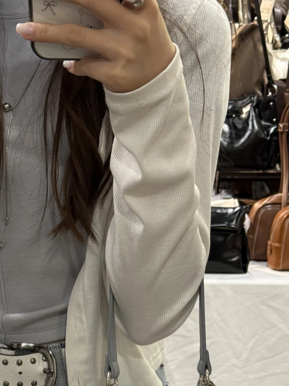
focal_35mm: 97
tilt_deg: -26.1
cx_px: 58
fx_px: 1080
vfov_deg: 19.9
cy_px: 345
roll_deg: -0.5
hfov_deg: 15.2
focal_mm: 6.76
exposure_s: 1/60
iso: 80
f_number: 1.78
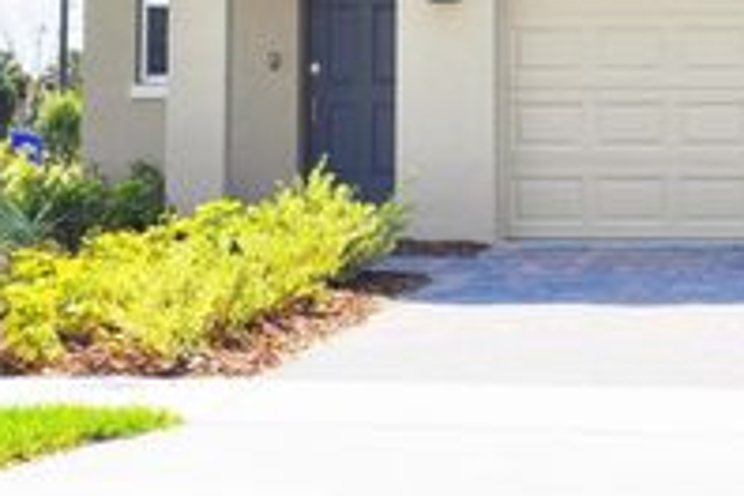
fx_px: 2500
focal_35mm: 121
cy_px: -98
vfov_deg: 11.1
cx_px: 680
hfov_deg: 16.7
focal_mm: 32
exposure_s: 1/200
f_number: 14
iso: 250
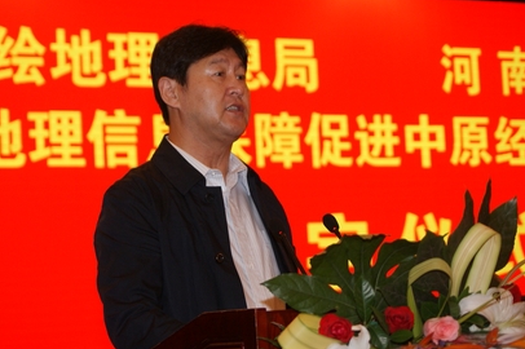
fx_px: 1481
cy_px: 142
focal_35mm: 102
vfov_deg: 13.4
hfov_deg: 20.1
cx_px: 225
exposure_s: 1/125
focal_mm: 55
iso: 400
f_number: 4
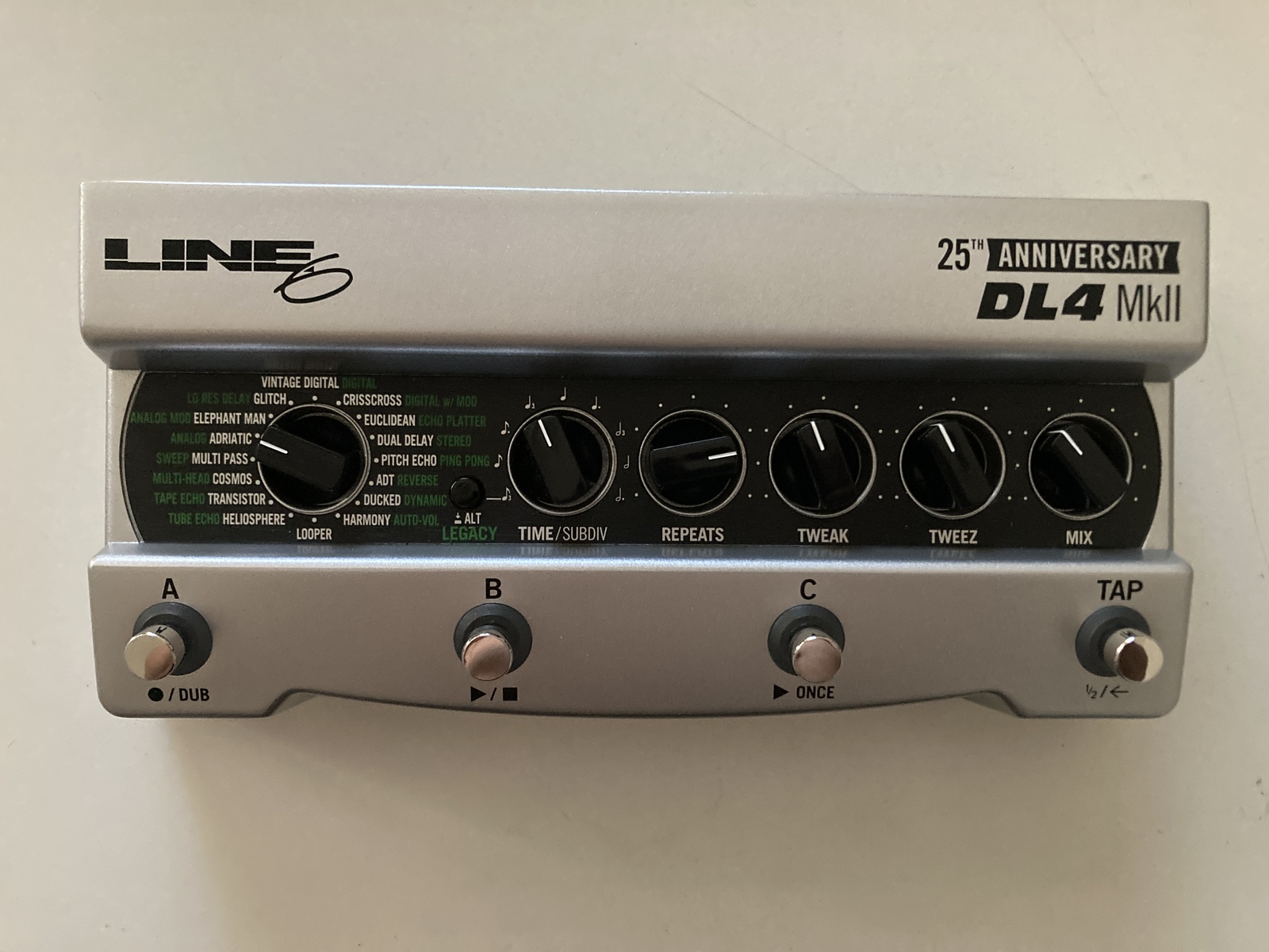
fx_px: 1026
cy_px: 476
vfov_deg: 49.7
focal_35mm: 28
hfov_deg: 63.4
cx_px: 634
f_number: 1.8
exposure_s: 1/24
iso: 640
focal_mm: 3.99
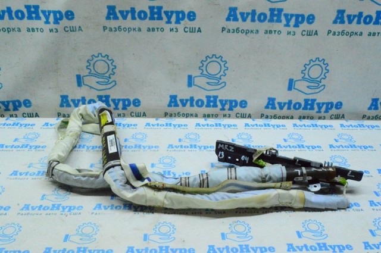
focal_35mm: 36
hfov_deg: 53.2
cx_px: 190
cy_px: 126
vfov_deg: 36.8
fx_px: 381
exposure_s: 1/80
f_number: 25
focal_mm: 24
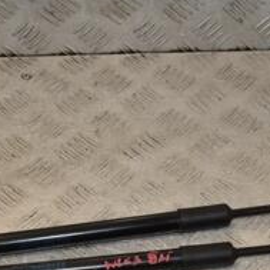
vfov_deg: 17.8
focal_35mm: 97
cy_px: 206
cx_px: 160
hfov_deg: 17.9
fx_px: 856
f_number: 9
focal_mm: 24
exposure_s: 1/200
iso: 800
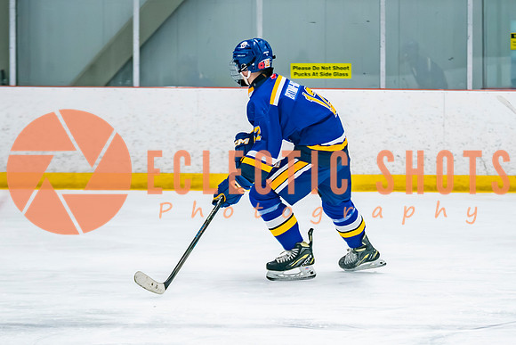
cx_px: 307
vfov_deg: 7.7
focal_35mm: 179
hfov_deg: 11.5
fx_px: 2572
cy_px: 189
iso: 1250
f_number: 2.8
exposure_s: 1/640
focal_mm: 95
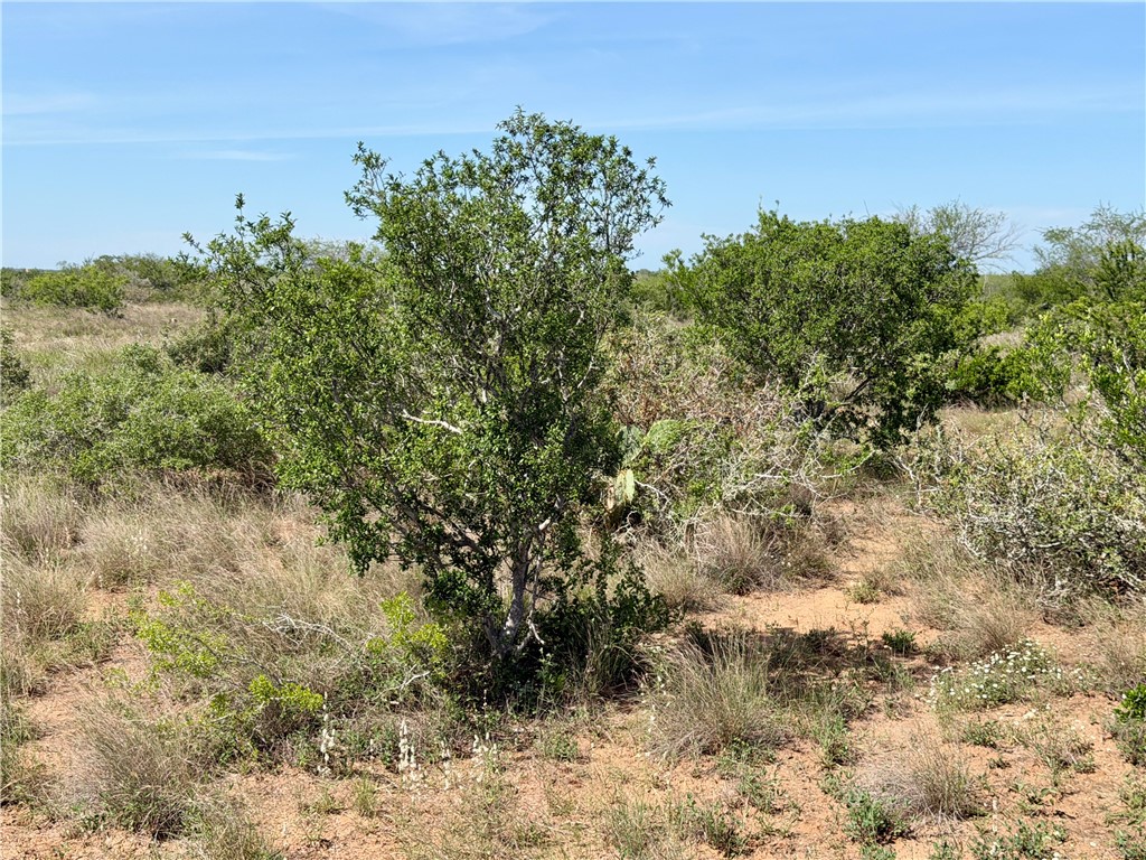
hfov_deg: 39.7
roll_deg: -0.3
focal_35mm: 48
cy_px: 430
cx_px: 573
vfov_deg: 30.3
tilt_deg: -4.0
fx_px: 1589
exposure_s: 1/4587
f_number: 1.78
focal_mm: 6.76
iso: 64
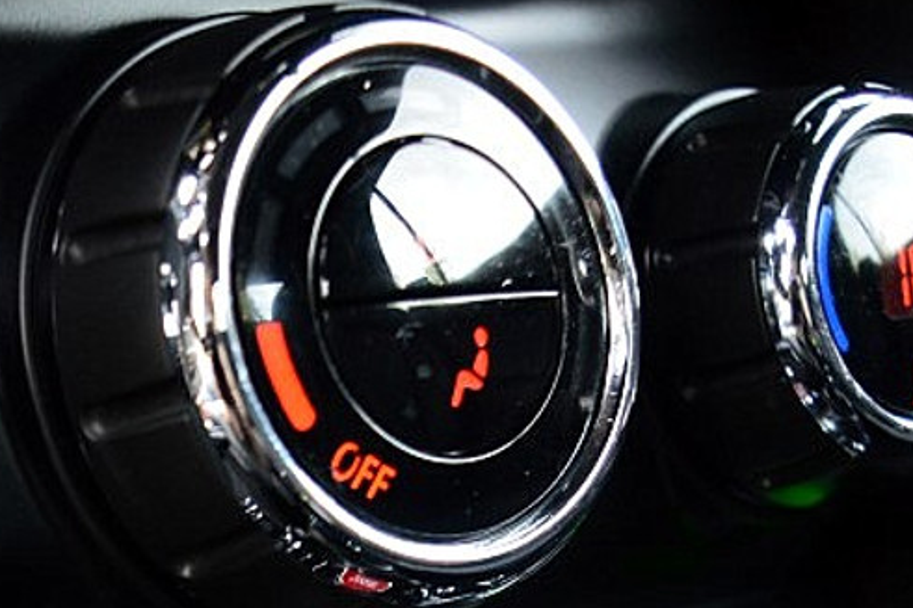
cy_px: 833
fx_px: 2383
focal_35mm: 94
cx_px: 188
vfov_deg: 13.9
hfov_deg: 21.4
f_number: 4
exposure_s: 1/60
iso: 800
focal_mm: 22
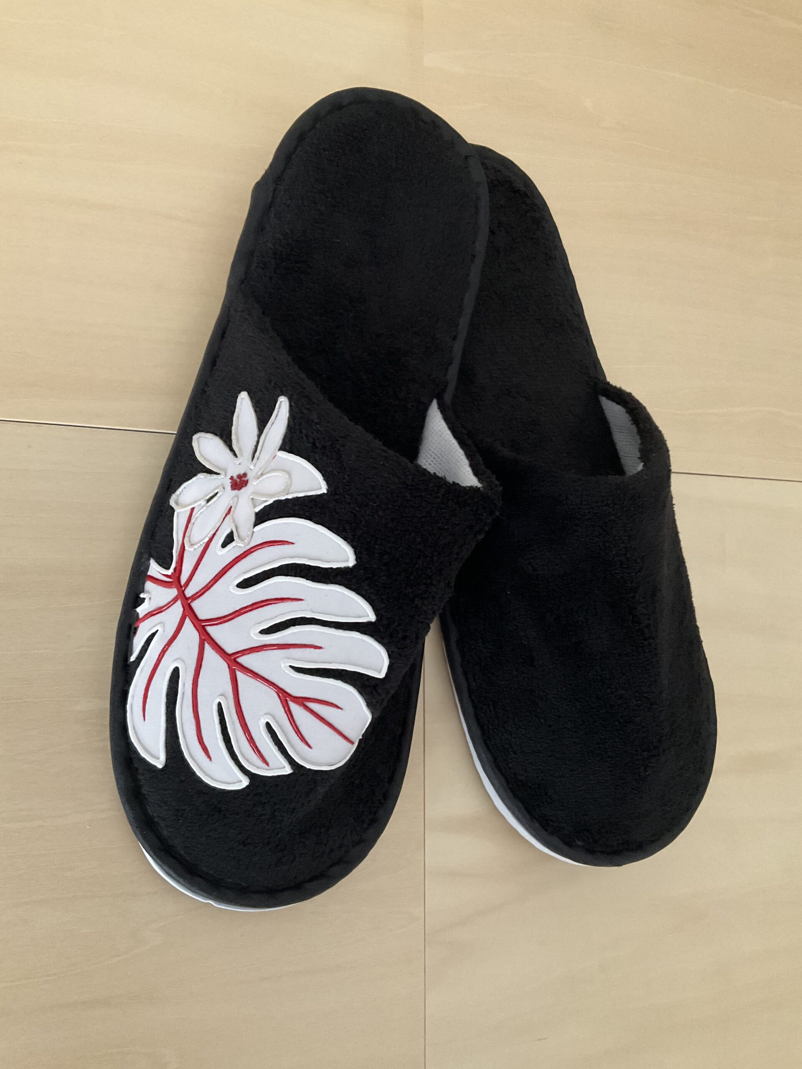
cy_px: 534
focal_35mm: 29
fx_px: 896
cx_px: 401
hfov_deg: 48.2
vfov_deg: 61.7
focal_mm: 3
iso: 320
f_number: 1.8
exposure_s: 1/54
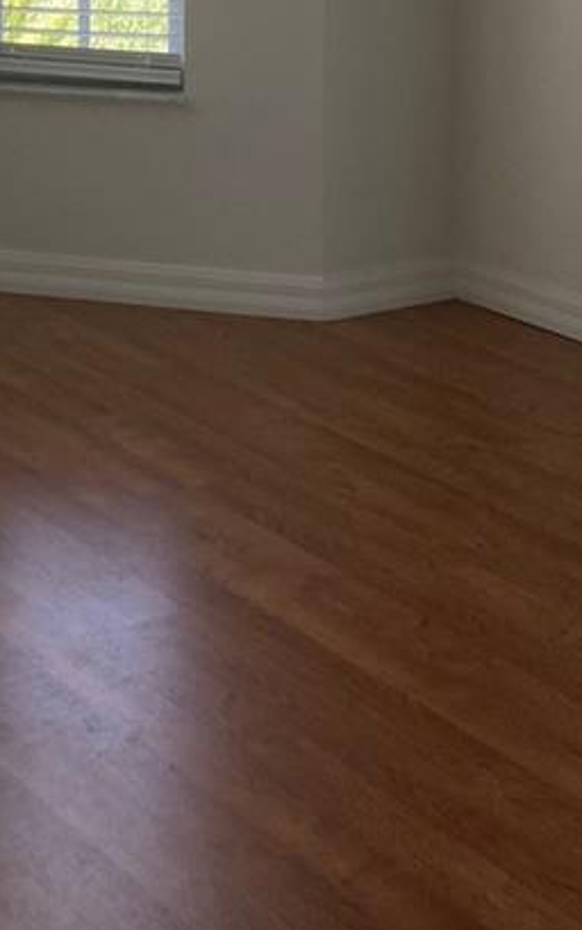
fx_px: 2206
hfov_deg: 14.3
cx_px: -200
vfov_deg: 21.8
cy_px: -221
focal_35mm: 87
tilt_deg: -1.9
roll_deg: -0.1
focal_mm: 3.99
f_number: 1.8
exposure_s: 1/121
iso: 40
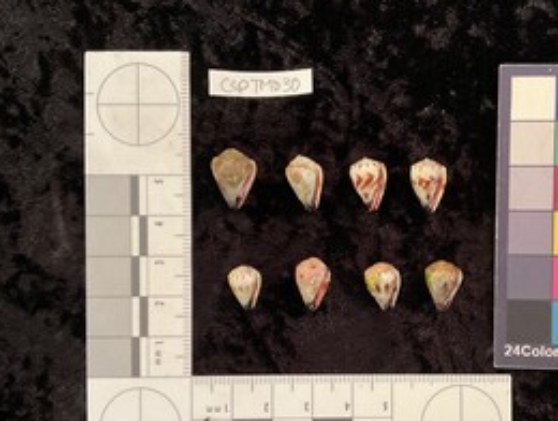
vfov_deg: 36.8
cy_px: 255
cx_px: 369
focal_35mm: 39
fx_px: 630
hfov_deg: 47.1
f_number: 1.8
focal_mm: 3
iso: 200
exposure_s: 1/50
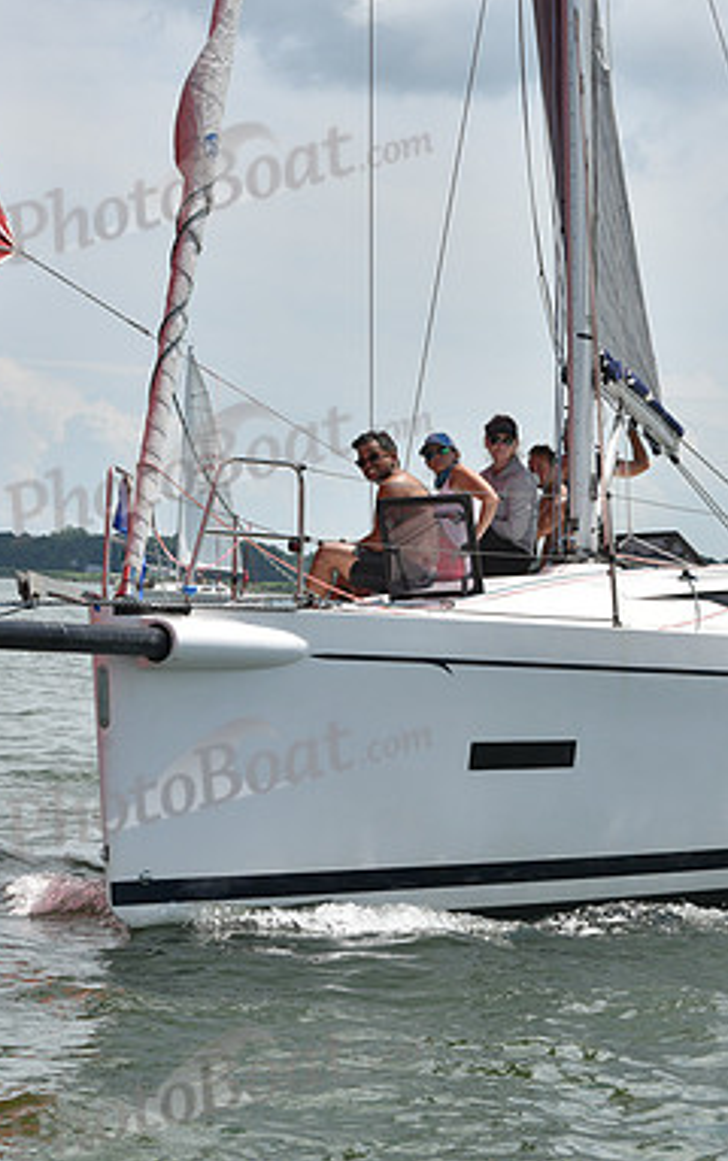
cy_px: 580
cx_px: 592
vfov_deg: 19.3
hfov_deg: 12.1
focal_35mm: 108
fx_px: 3422
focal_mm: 70
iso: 320
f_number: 11
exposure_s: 1/1000
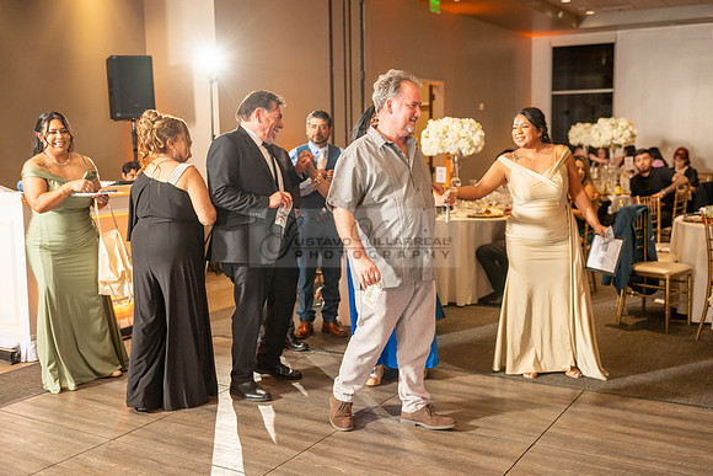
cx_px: 356
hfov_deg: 50.7
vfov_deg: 35.1
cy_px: 238
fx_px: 753
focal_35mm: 38
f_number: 3.5
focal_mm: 38
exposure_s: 1/160
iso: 800
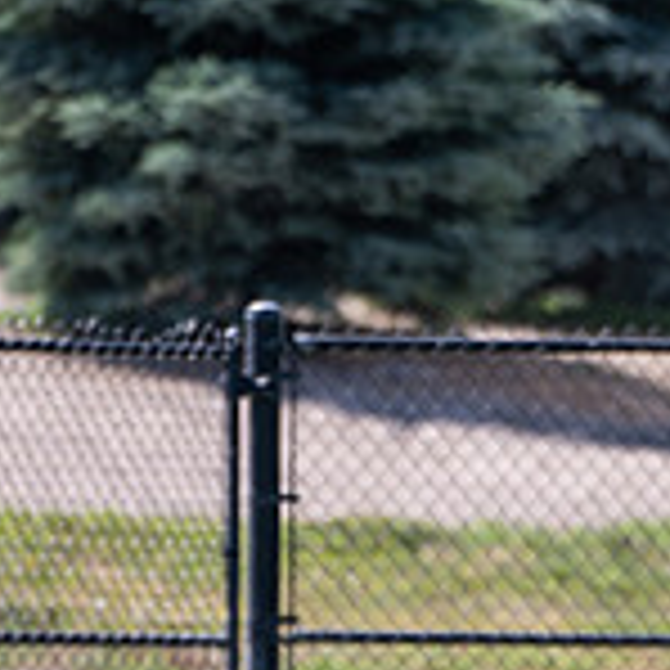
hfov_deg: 2.7
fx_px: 14453
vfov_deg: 2.7
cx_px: 531
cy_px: 768
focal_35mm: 660
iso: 50
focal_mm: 180
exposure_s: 1/800
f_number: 2.8
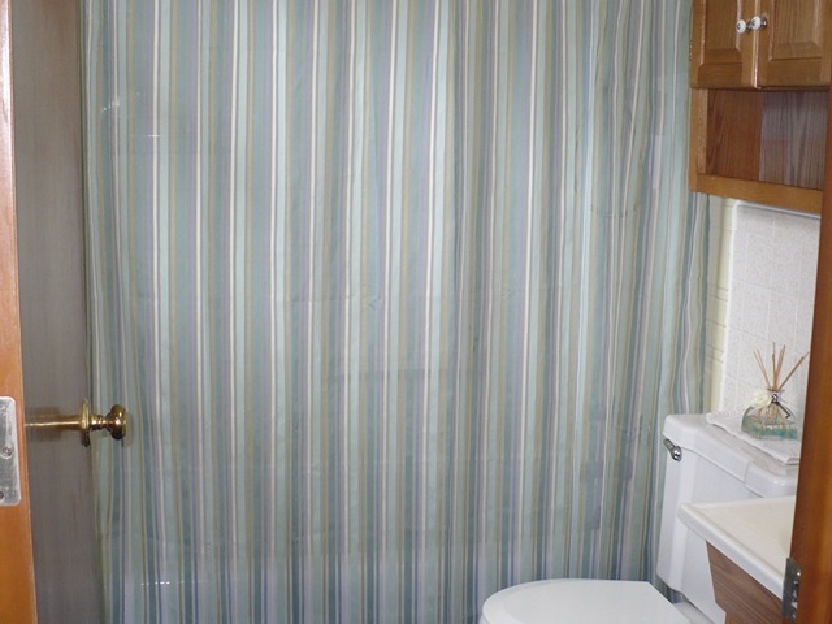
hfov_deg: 42.1
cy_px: 312
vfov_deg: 32.2
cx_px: 416
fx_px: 1082
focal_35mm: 45
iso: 125
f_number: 2.8
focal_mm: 6.1
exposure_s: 1/30
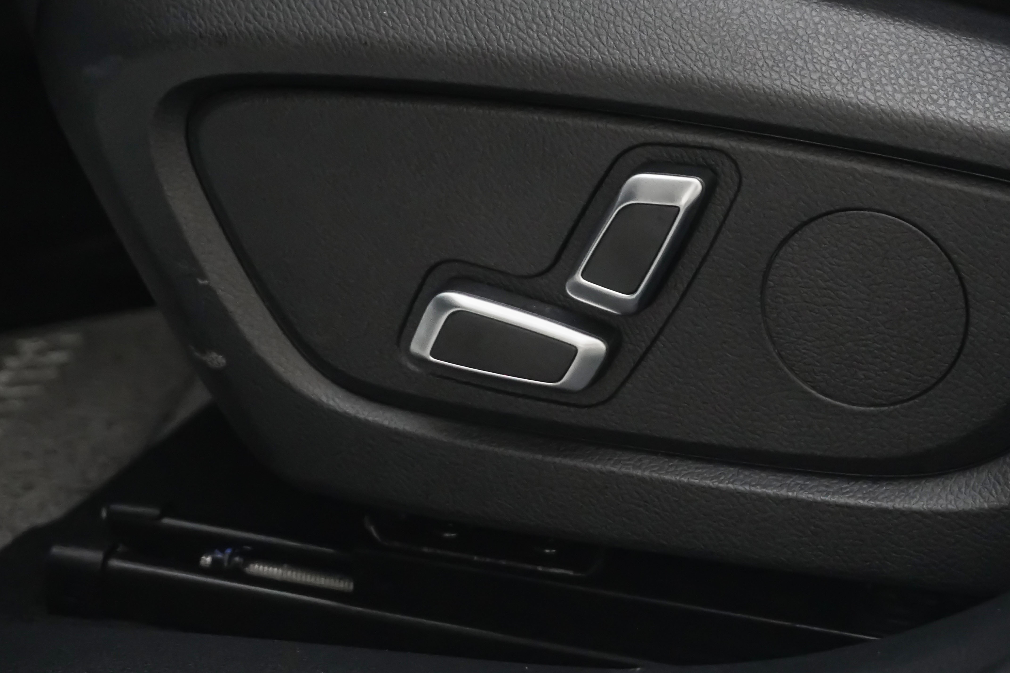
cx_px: 554
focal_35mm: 103
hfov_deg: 19.9
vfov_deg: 13.3
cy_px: 253
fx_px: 2881
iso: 6400
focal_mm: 49
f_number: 6.3
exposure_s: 1/125
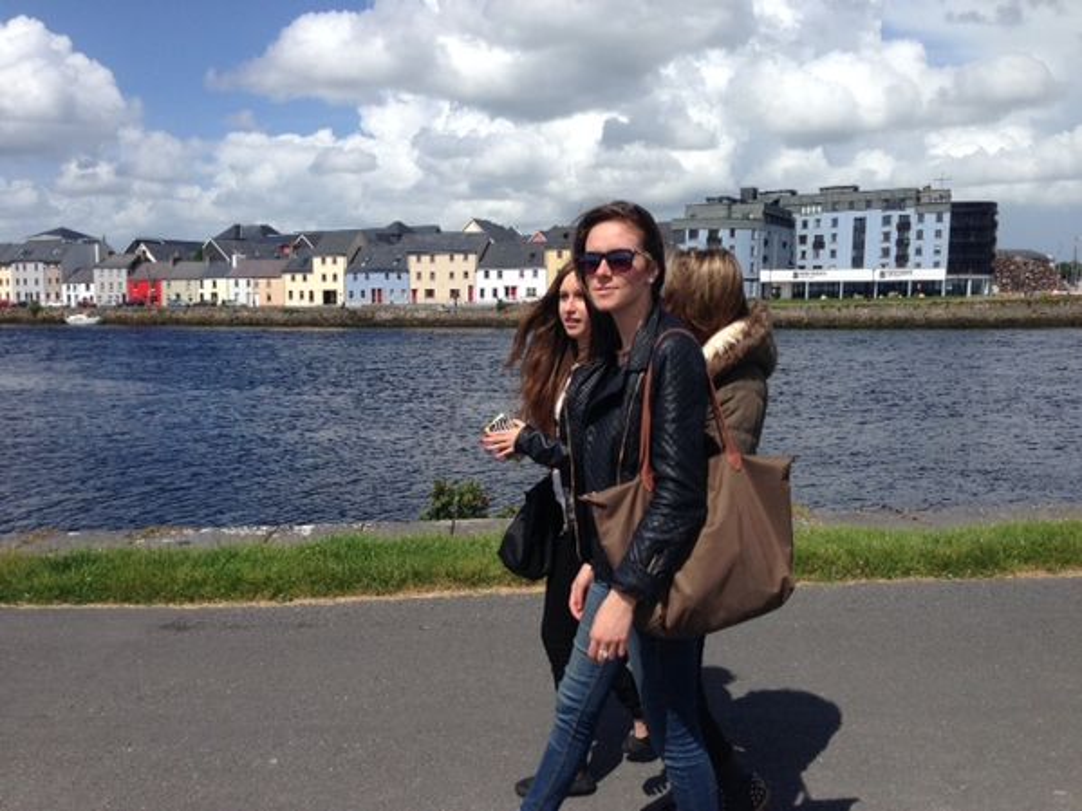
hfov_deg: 55.4
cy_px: 406
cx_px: 541
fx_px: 1031
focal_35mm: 33
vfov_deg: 42.9
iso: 50
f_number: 2.4
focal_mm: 4.12
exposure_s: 1/2358
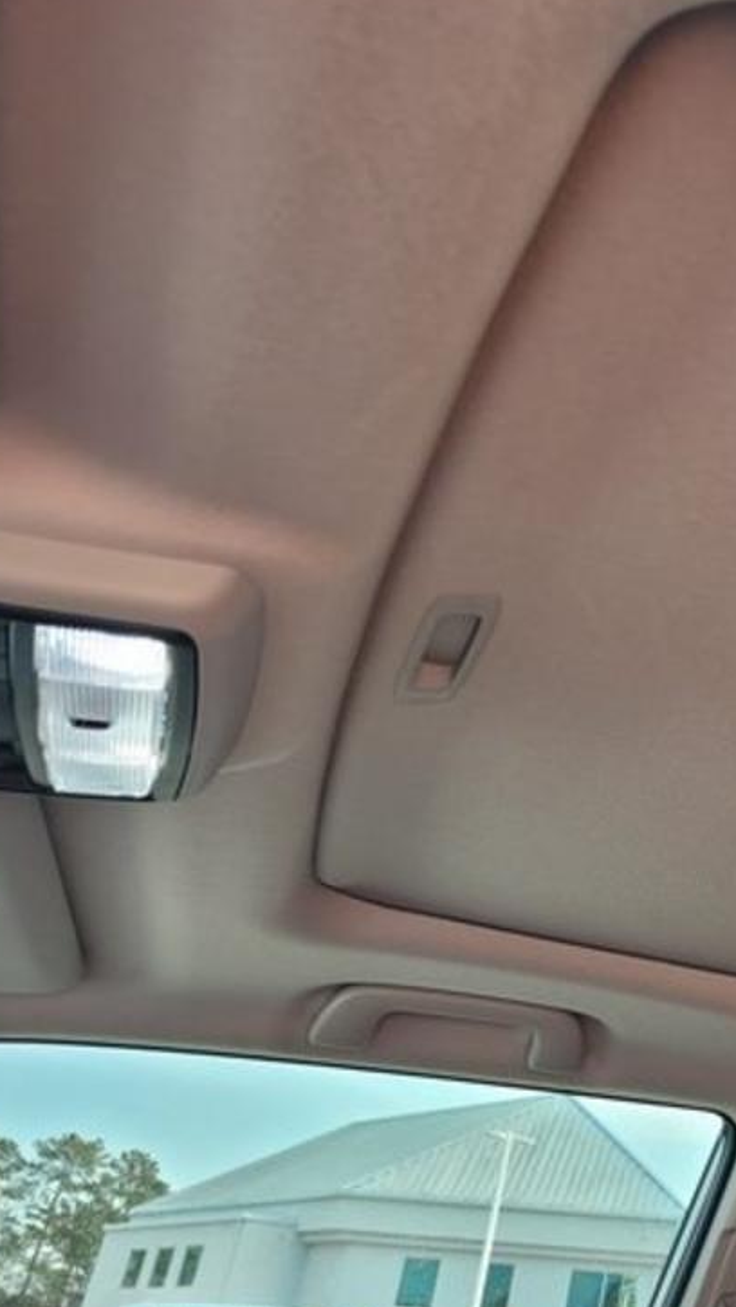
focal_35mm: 40
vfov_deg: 50.5
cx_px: 898
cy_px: 640
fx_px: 1387
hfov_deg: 26.3
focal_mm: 5.4
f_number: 1.8
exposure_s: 1/115
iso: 40
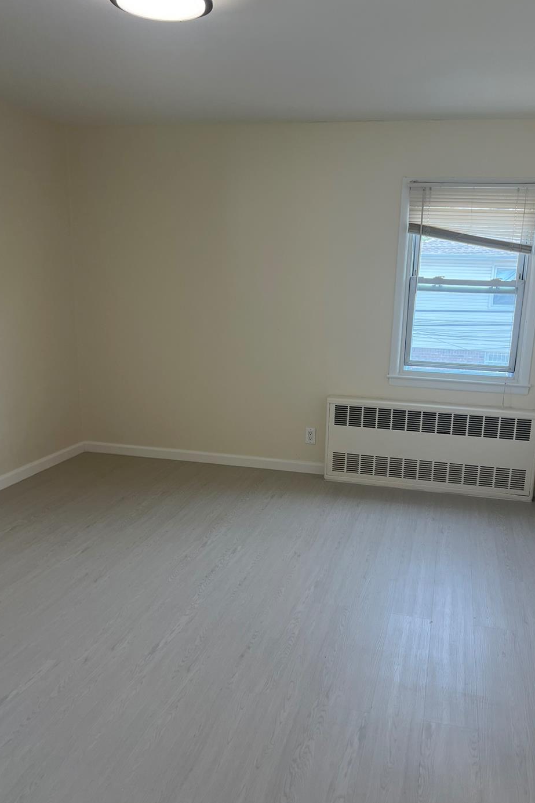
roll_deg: -1.3
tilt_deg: -11.4
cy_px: 422
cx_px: 301
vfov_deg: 61.9
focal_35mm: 30
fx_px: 669
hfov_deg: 43.5
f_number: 1.5
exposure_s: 1/180
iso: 40
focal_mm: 5.7
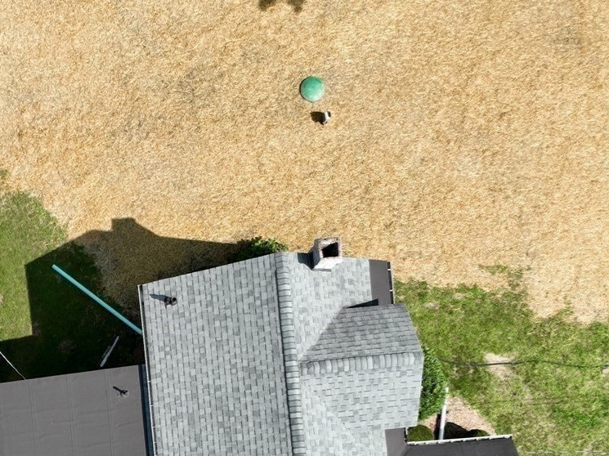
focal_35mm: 66
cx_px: 38
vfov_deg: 20.7
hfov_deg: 28.1
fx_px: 1161
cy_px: 556
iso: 100
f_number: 2.8
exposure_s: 1/1000
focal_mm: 12.29
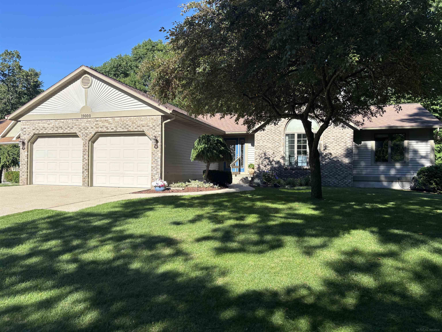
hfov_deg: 67.3
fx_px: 332
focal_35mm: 26
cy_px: 166
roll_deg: -0.6
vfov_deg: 53.1
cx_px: 221
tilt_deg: +0.0
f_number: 1.6
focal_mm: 5.96
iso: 50
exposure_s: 1/1695
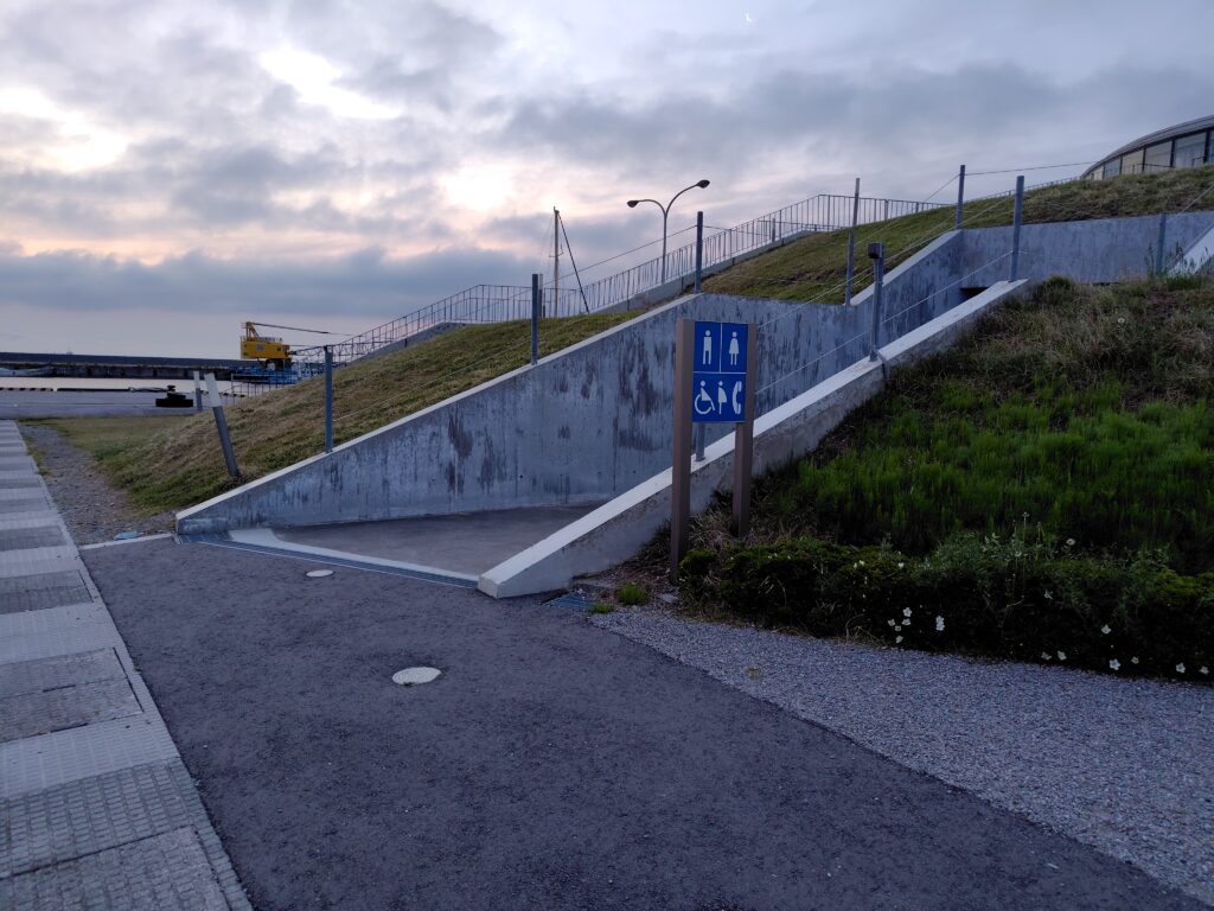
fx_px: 807
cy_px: 456
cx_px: 607
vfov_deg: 58.9
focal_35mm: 23
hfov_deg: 73.9
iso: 234
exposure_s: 1/100
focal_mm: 5.6
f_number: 1.9
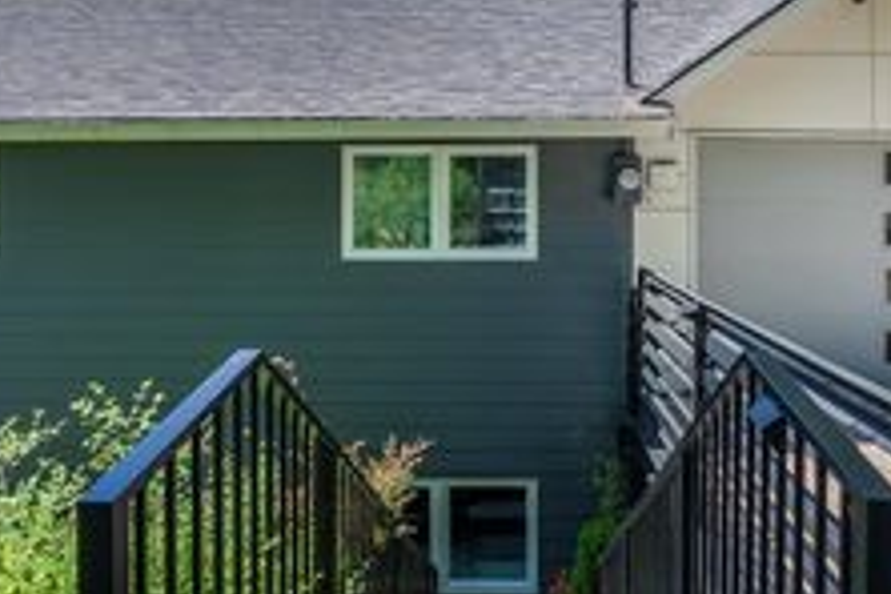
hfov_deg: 67.4
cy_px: 213
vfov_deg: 47.4
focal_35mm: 27
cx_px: 425
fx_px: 668
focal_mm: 12
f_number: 7.1
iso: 80
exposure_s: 1/60
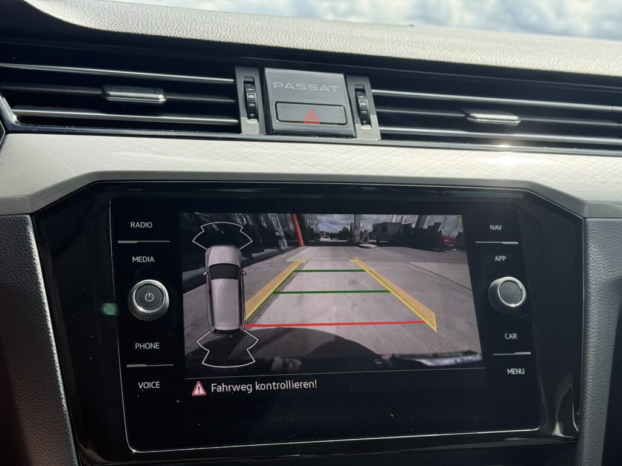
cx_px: 311
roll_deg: -1.8
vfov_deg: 30.3
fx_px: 862
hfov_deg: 39.7
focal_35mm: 48
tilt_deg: -9.3
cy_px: 233
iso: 80
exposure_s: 1/1070
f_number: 1.78
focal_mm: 6.76
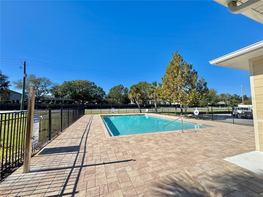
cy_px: 98
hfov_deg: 102.1
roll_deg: +0.0
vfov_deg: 85.7
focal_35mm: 14
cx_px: 132
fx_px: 106
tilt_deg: +4.1
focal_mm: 2.22
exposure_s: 1/2028
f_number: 2.2
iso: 50
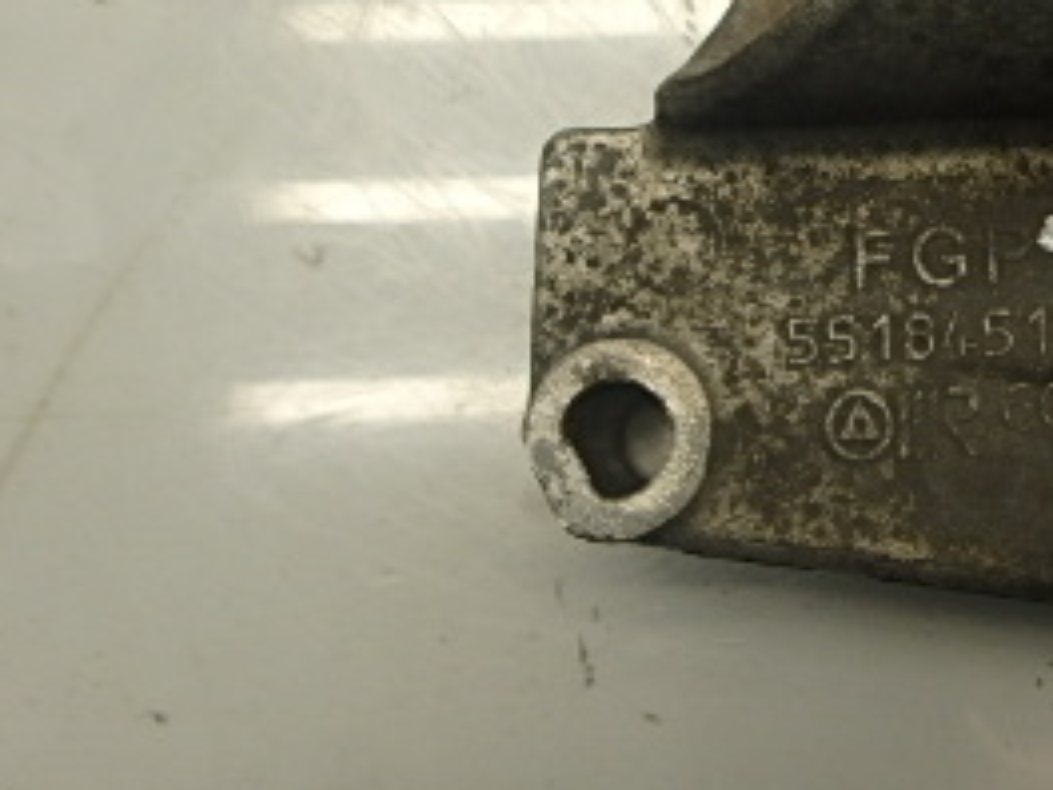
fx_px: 1551
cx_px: 1001
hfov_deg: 34.7
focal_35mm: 51
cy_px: -52
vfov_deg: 26.6
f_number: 3.5
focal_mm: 3.7
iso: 125
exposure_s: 1/60
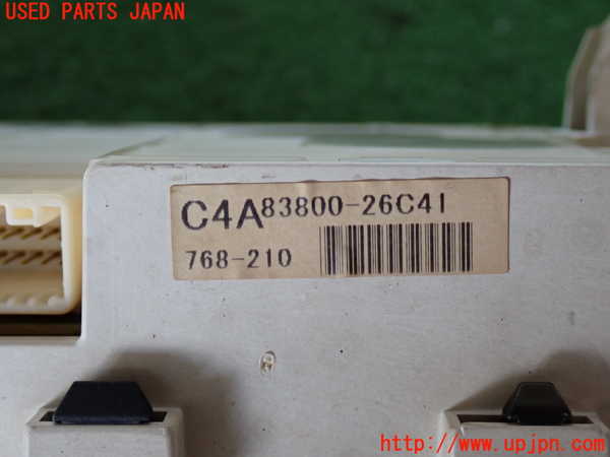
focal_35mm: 50
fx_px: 881
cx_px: 305
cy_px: 228
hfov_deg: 38.2
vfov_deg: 29.1
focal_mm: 9.01
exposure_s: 1/50
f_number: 3.2
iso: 320
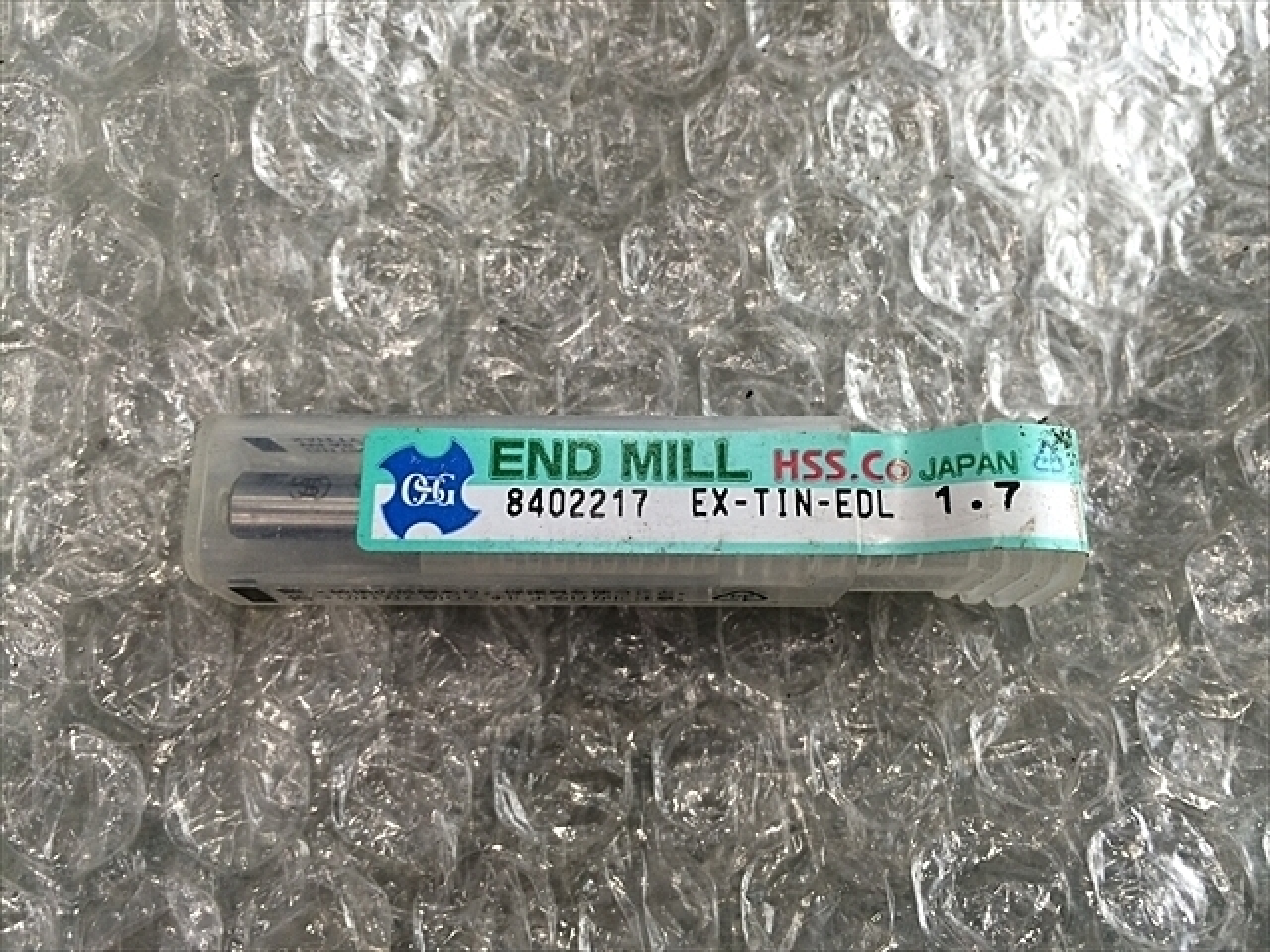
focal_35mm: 29
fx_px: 1064
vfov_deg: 48.2
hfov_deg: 61.7
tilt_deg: -81.5
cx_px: 635
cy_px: 476
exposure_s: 1/30
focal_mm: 4.15
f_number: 2.2
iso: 80
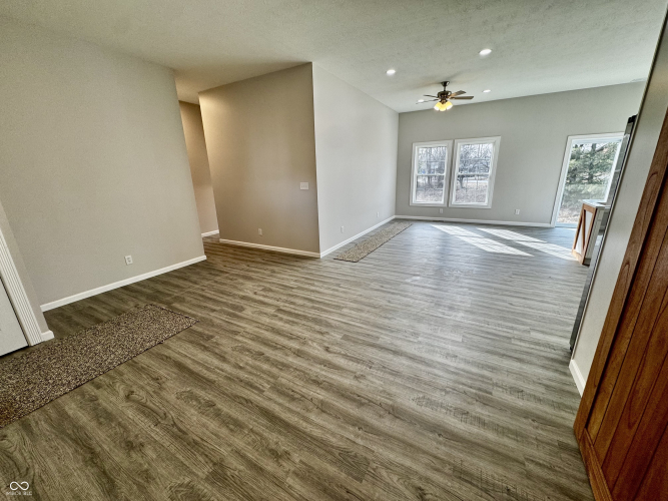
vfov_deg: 85.7
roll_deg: +1.6
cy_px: 250
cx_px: 334
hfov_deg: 102.1
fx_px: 270
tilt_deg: -17.5
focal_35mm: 14
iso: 80
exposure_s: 1/120
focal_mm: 2.22
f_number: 2.2
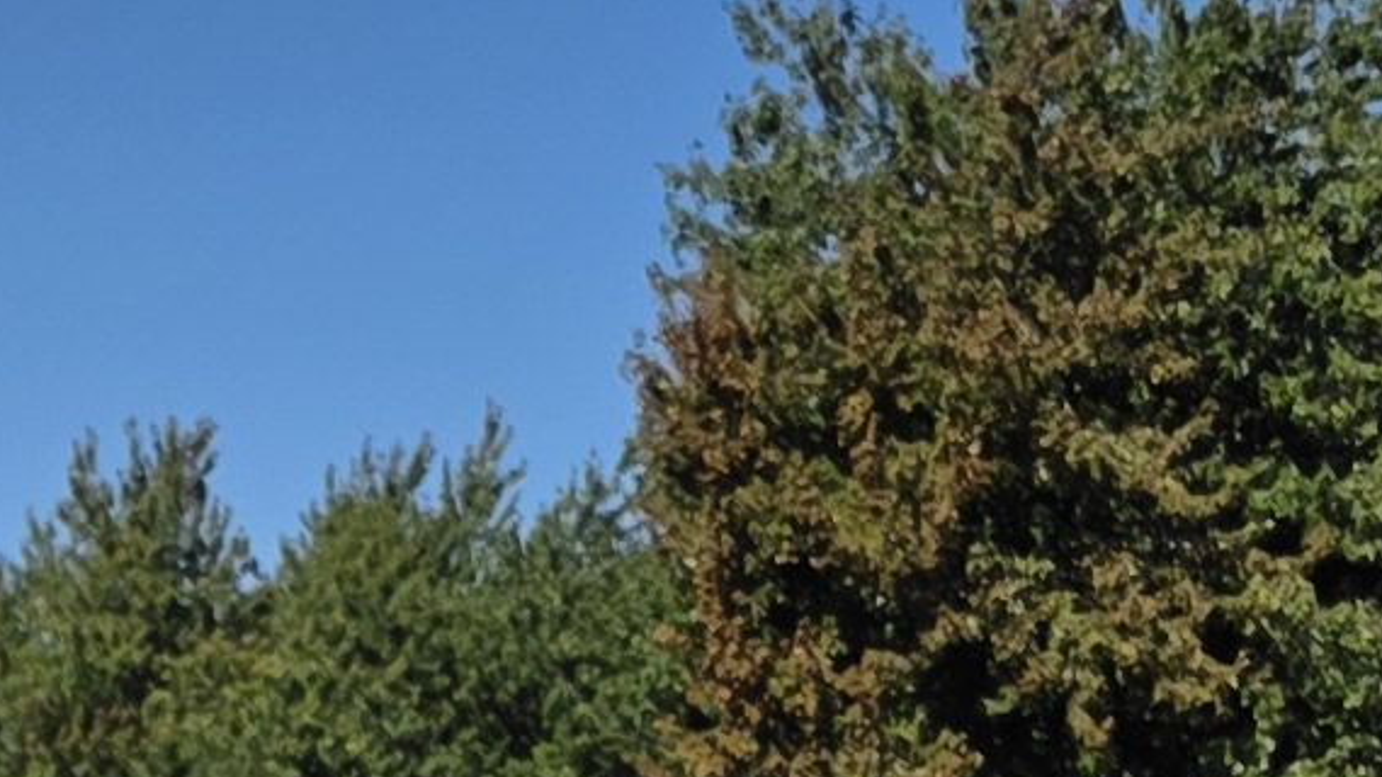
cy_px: 3115
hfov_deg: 11.7
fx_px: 6449
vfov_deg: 5.9
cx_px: -639
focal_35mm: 176
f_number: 1.7
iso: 64
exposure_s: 1/7944
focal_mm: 6.3
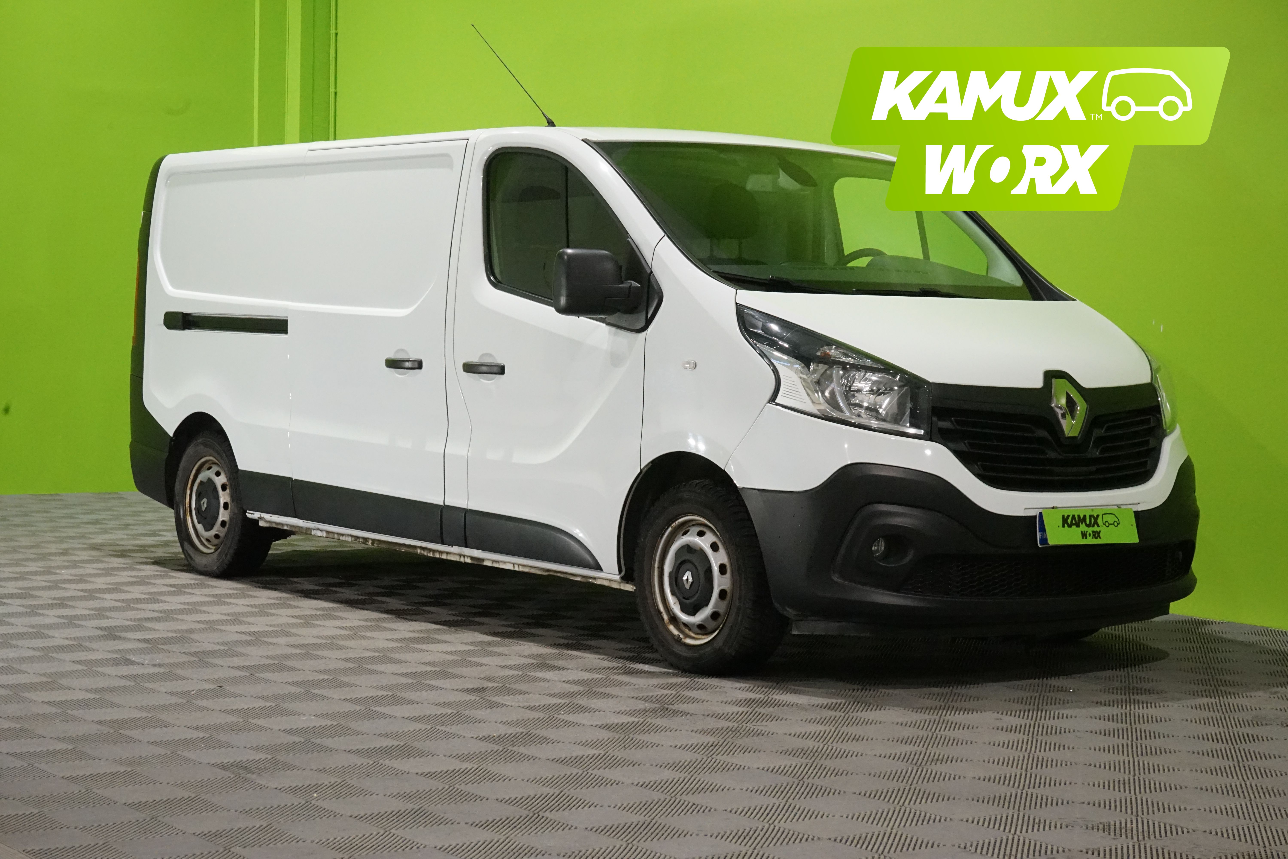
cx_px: 644
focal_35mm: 67
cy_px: 430
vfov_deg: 20.3
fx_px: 2397
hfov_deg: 30.1
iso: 6400
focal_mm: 67
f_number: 14
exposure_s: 1/60
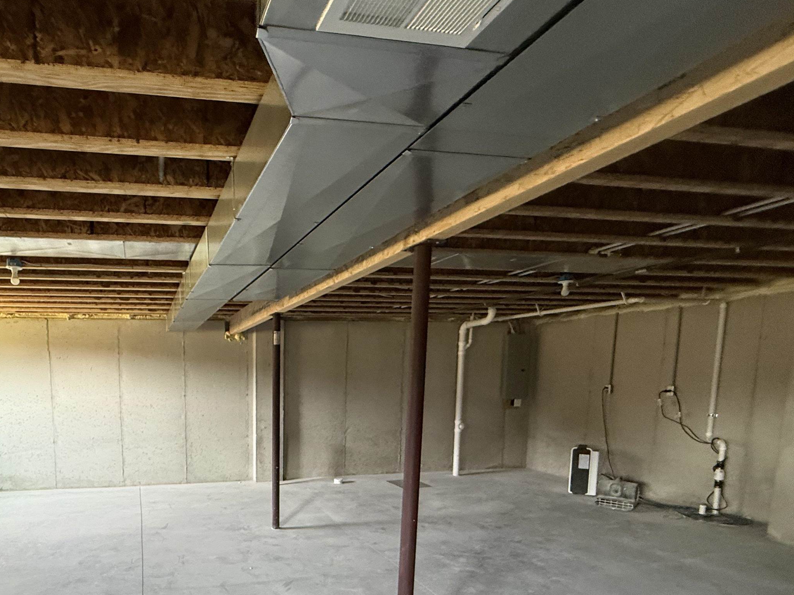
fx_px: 482
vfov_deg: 60.4
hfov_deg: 74.5
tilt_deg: -5.1
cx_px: 220
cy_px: 437
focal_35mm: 21
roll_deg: +1.9
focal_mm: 2.22
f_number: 2.2
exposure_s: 1/69
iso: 320
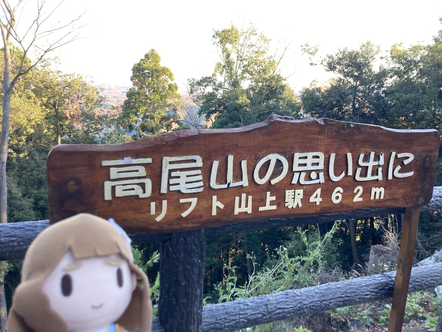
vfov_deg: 49.7
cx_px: 221
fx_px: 358
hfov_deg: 63.4
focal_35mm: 28
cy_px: 166
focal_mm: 3.99
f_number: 1.8
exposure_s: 1/121
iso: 64
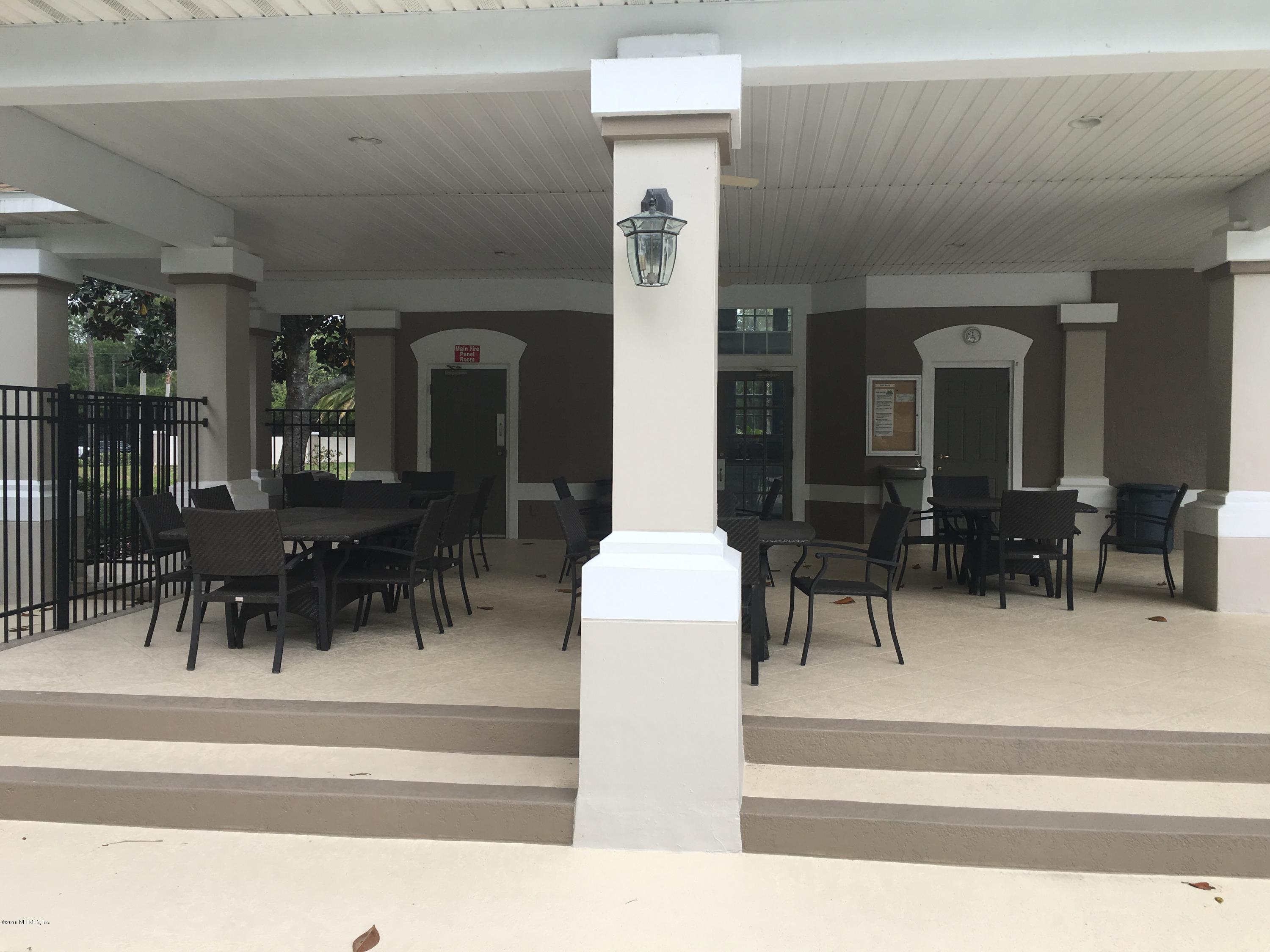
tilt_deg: +1.5
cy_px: 476
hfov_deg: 61.7
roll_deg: +0.1
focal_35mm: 29
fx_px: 1064
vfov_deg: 48.2
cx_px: 635
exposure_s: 1/496
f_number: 2.2
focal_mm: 4.15
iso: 25
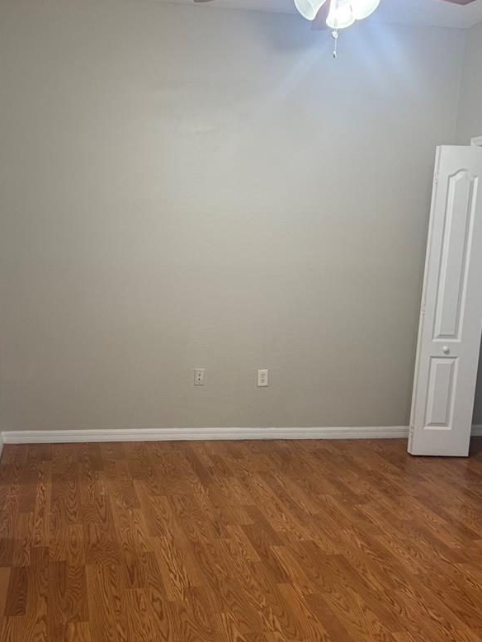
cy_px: 377
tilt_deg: -9.2
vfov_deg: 49.9
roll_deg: -0.4
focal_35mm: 37
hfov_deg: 38.5
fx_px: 687
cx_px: 182
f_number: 1.78
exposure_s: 1/64
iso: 200
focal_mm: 6.76
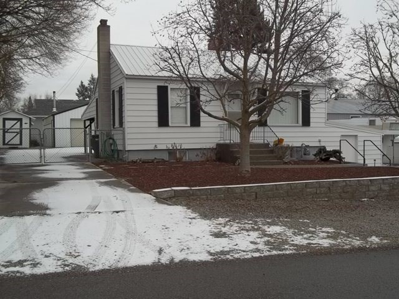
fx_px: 450
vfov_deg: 36.8
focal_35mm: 39
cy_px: 150
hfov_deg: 47.9
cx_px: 200
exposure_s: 1/250
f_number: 3.2
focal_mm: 7.1
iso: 64
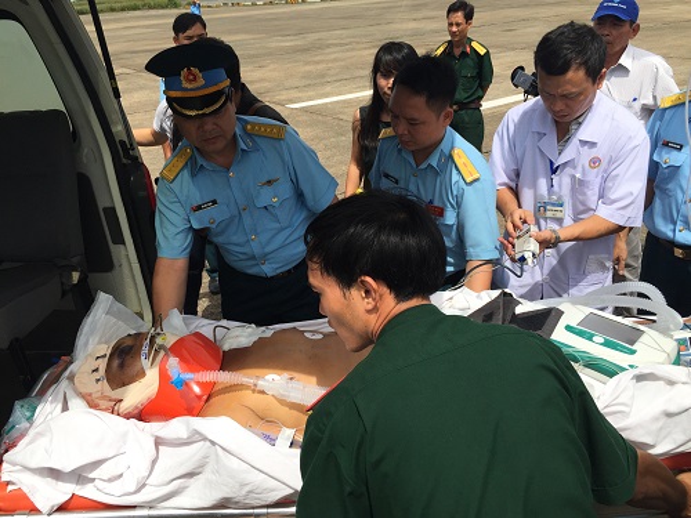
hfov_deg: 61.7
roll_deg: +1.6
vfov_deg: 48.2
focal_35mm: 29
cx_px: 346
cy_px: 259
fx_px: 579
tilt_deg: -24.7
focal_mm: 4.15
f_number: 2.2
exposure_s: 1/3968
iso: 32
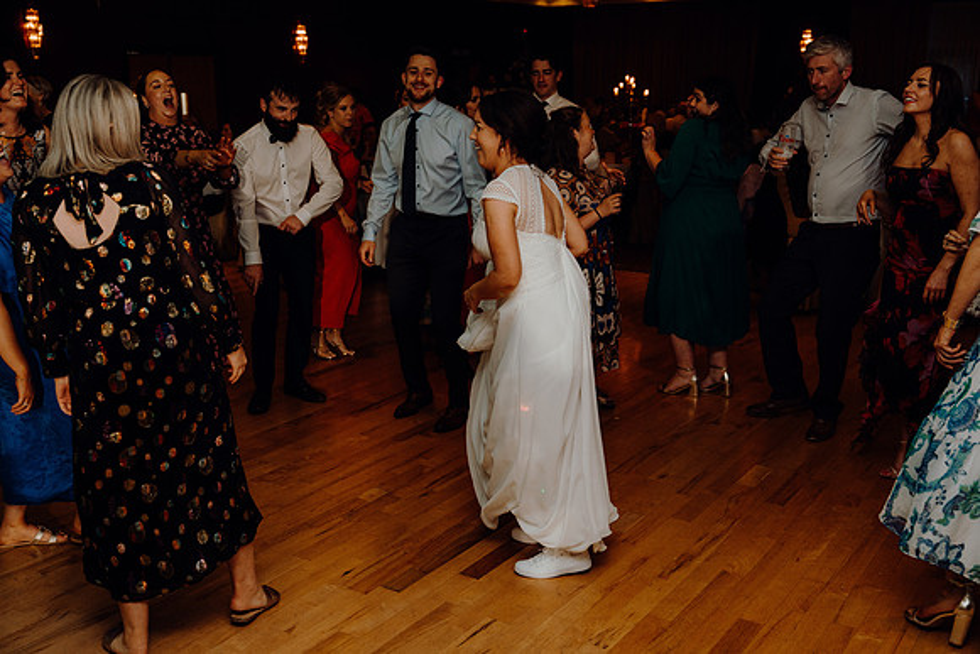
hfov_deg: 50.7
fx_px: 1035
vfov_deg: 35.1
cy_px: 327
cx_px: 490
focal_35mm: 38
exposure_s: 1/160
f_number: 2.8
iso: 1250
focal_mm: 38
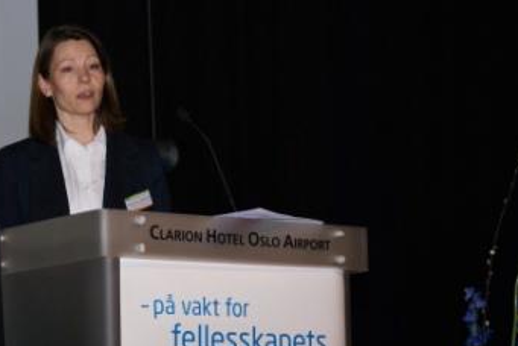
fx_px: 1987
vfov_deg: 10.0
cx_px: 199
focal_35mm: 138
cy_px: 179
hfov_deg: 14.8
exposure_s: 1/125
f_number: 5.6
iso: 400
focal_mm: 70
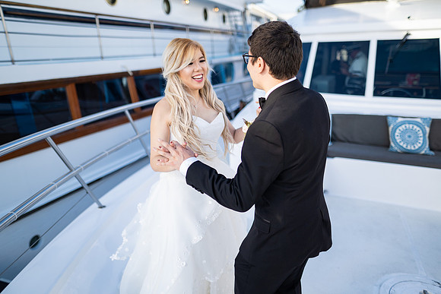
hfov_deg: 73.7
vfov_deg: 53.2
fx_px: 294
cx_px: 220
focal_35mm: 24
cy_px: 147
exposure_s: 1/4000
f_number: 1.4
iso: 160
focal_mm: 24
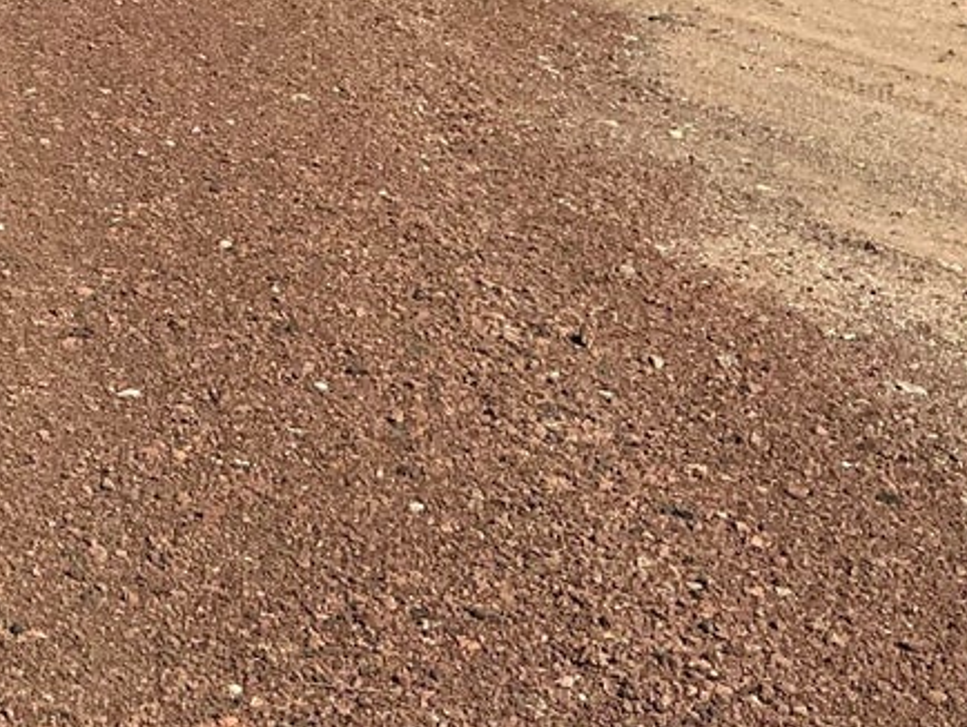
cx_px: -333
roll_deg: -1.3
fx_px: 2460
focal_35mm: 88
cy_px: -301
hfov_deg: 20.1
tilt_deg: -0.3
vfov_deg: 15.7
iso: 25
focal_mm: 3
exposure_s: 1/2538
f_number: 1.8
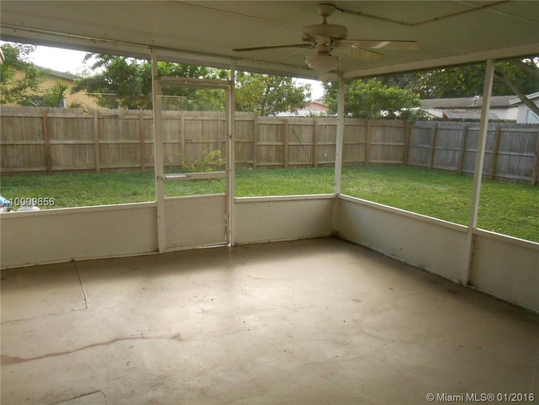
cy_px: 202
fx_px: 405
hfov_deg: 67.3
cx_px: 270
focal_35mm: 26
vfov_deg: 53.1
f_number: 3.5
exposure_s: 1/250
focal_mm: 4.6
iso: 320
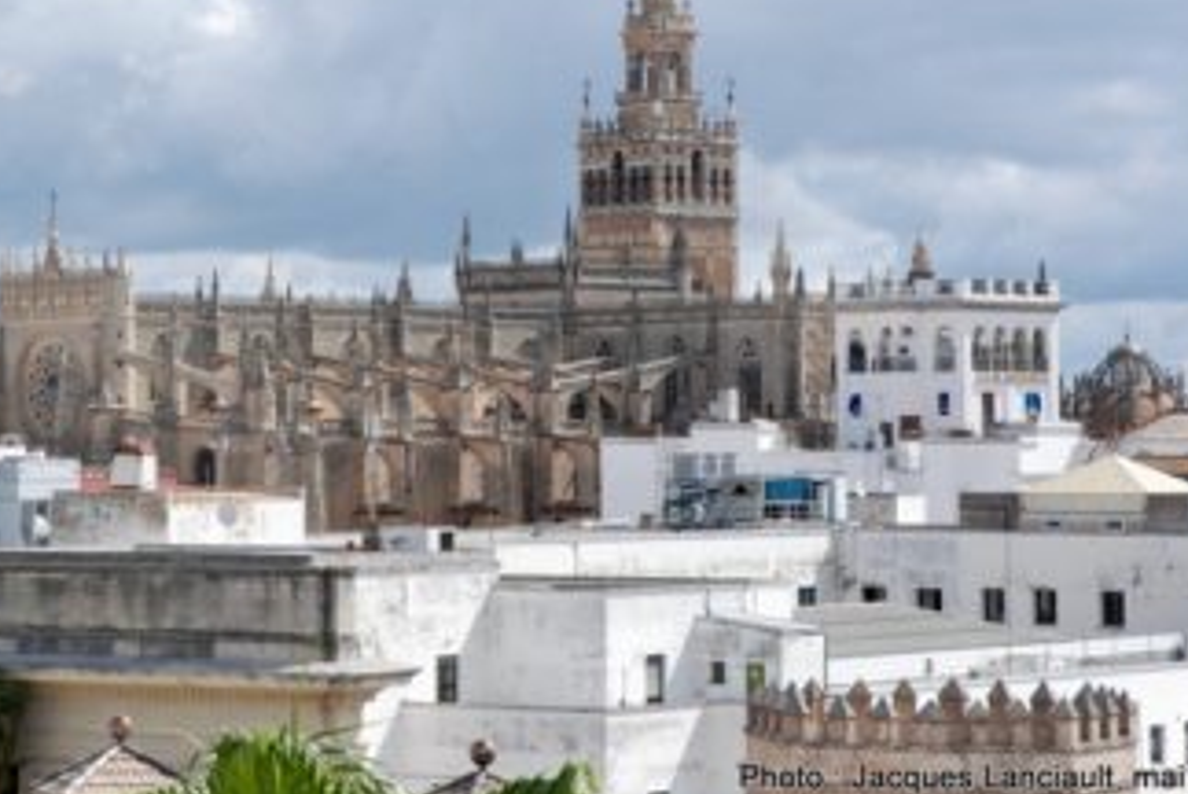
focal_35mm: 128
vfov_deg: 10.7
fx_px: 4220
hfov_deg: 16.0
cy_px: 215
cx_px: 390
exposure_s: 1/800
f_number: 14
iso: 1000
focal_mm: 55
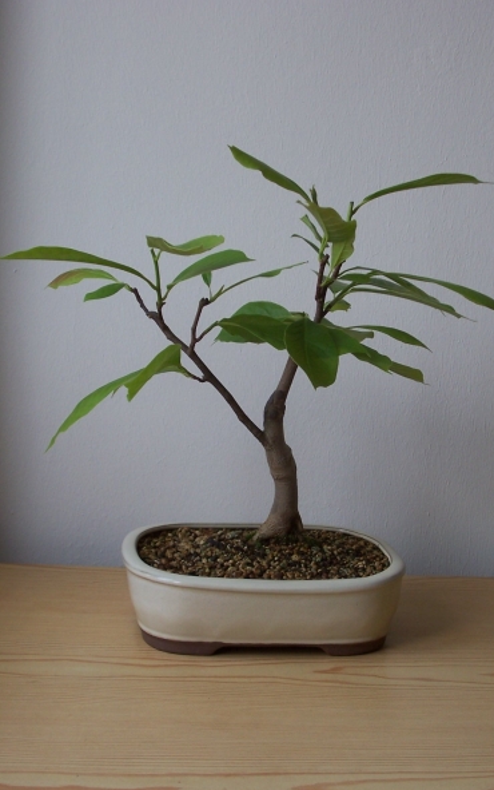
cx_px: 258
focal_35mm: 57
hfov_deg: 22.8
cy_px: 393
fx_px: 1226
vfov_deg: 35.7
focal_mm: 8.6
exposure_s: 1/125
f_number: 3.4
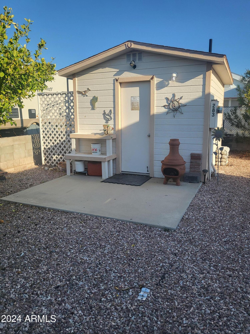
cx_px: 125
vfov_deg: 67.3
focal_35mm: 26
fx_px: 250
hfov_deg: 53.1
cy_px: 167
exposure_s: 1/1380
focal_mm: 4.25
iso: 50
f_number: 1.8
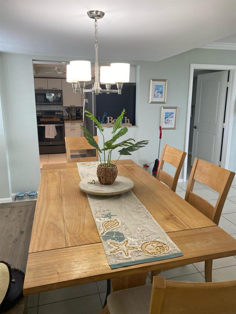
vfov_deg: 67.3
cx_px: 118
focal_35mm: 26
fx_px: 236
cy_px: 157
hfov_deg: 53.1
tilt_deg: -13.4
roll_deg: +0.5
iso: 100
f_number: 1.8
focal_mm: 4.25
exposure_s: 1/120
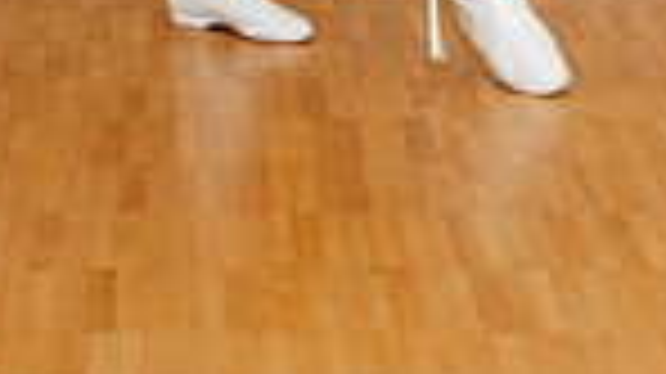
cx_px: 180
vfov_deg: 5.6
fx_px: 3653
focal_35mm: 207
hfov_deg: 10.4
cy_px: -568
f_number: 5.6
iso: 2000
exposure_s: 1/250
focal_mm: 65
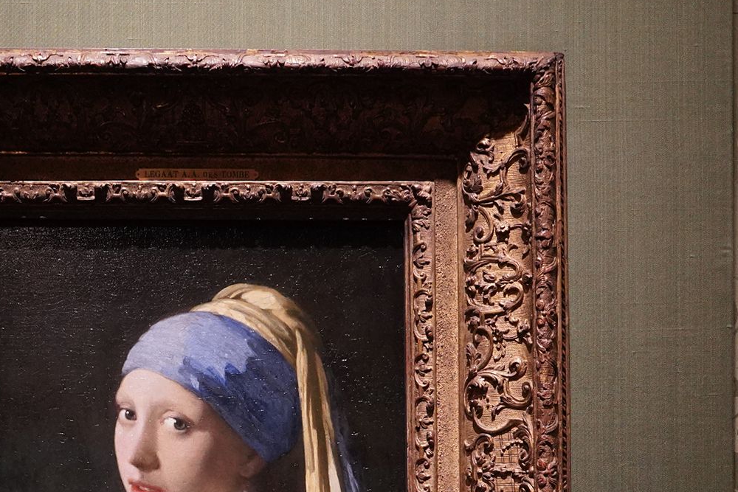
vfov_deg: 26.7
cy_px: 482
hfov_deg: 40.0
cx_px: 190
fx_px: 984
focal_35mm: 48
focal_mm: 24
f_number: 3.5
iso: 3200
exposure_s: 1/80
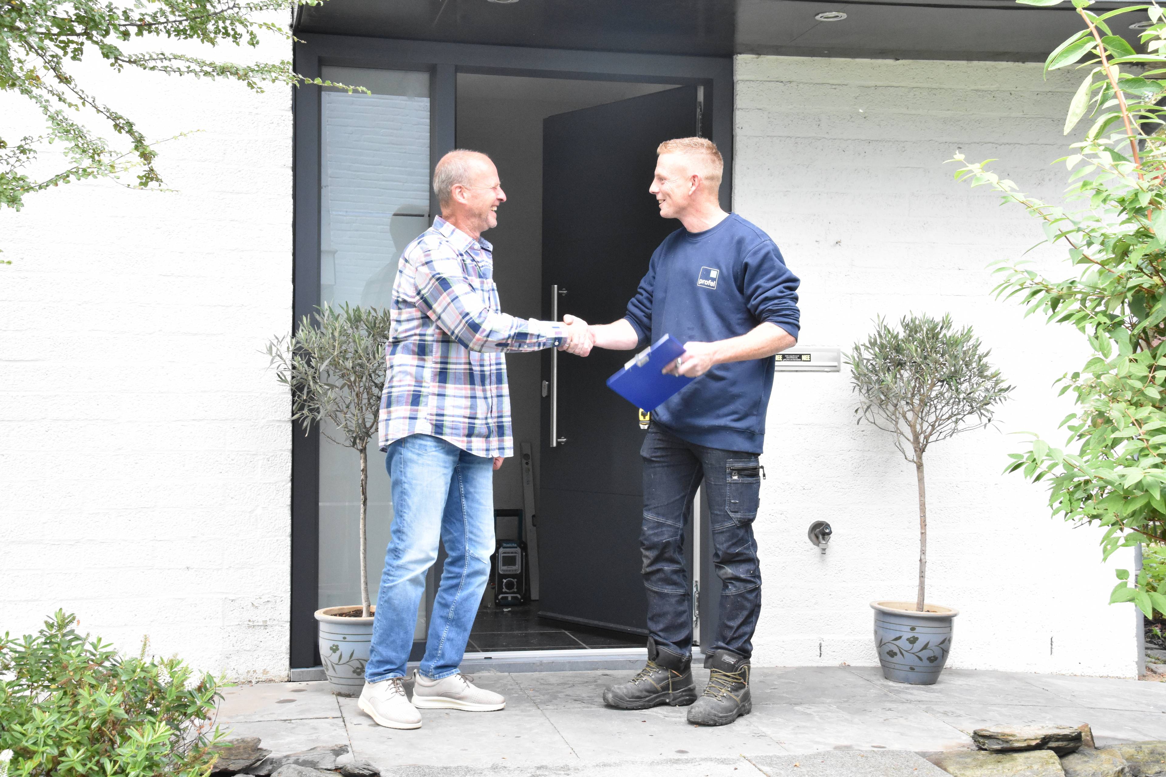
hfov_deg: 41.1
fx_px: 1555
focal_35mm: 48
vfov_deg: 28.1
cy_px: 388
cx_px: 583
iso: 3200
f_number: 11
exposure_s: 1/500
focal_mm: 32
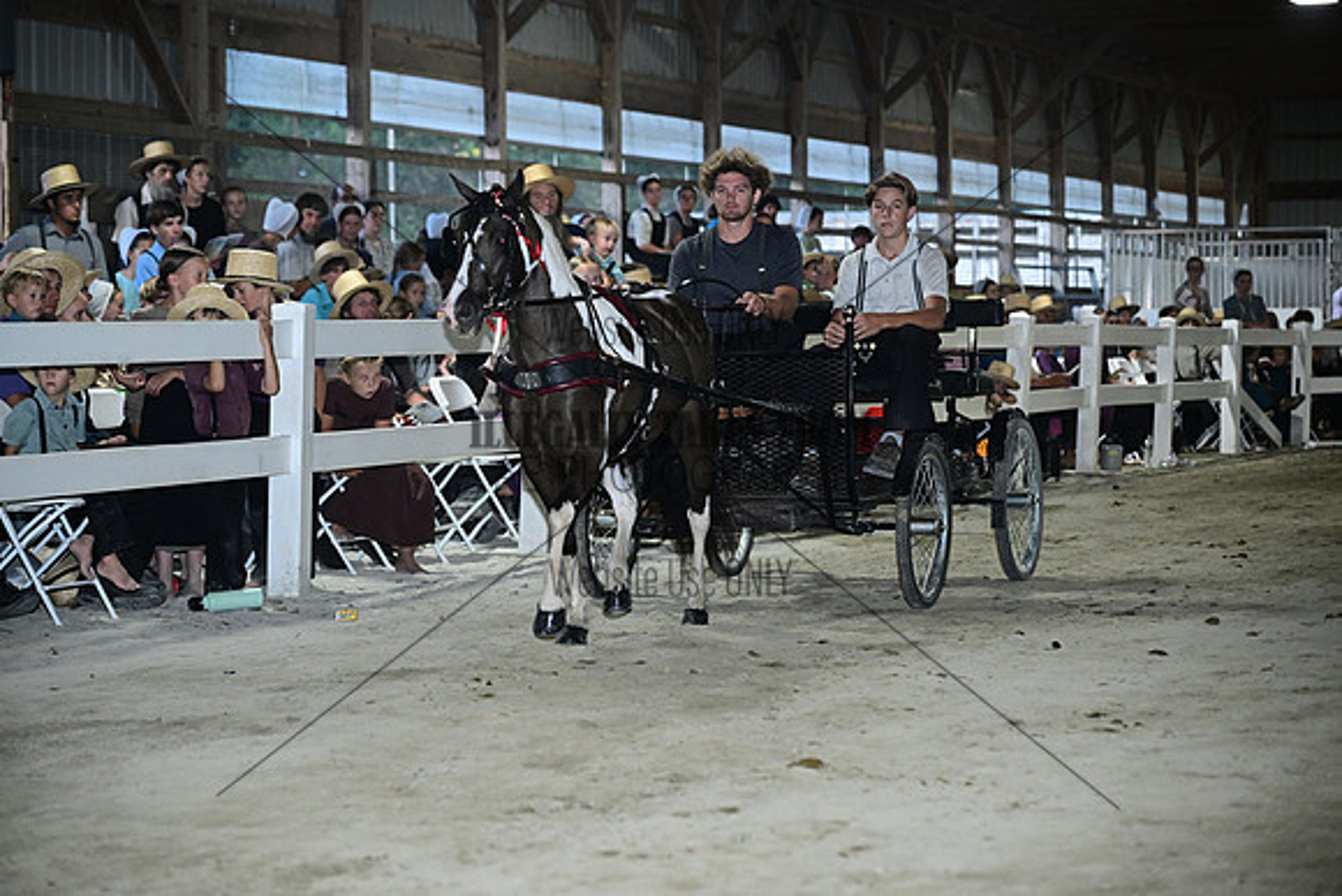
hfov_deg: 22.6
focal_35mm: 90
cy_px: 448
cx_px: 671
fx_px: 3356
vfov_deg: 15.2
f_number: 4
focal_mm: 90
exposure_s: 1/202
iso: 2000
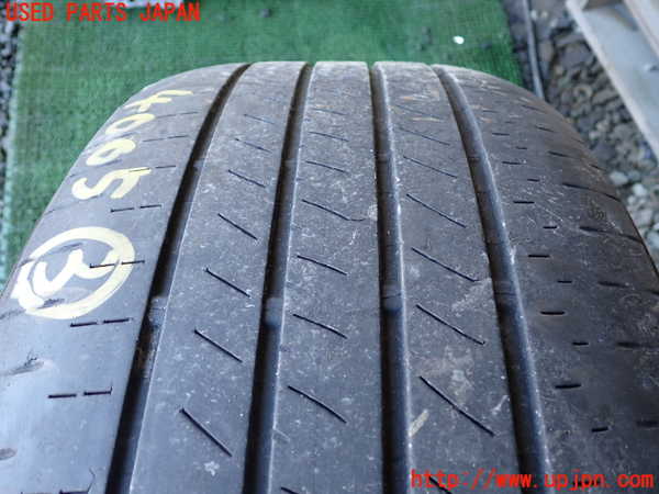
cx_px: 330
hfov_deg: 60.0
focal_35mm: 30
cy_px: 247
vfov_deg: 46.8
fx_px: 571
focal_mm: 5.4
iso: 200
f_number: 2.3
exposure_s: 1/60
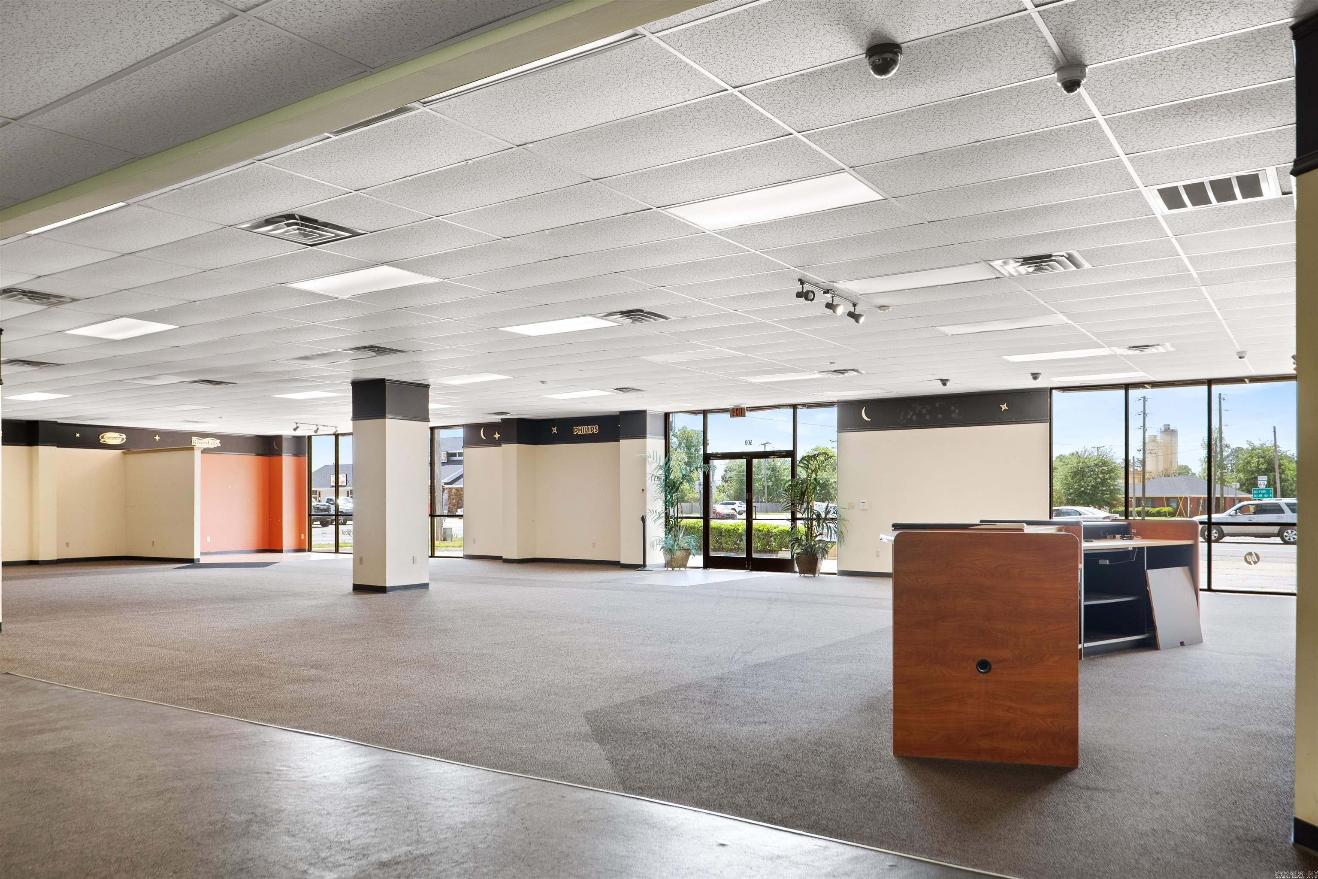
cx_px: 659
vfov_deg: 49.6
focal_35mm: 26
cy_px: 440
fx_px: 952
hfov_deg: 69.4
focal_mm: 26
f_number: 5.6
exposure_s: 1/25
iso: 1250
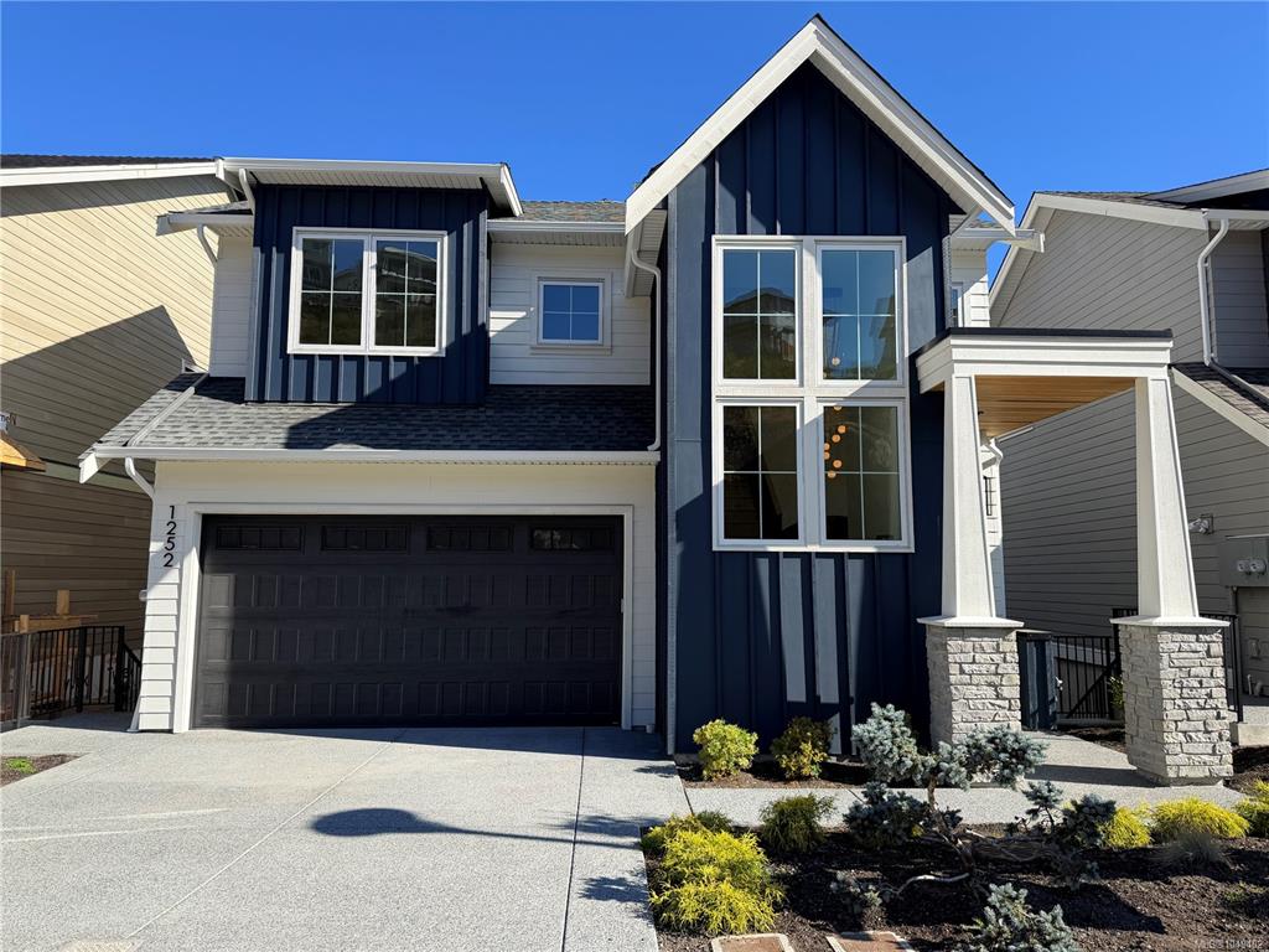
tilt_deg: +7.3
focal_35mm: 24
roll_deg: +0.1
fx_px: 880
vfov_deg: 56.8
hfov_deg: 71.6
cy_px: 476
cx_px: 634
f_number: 1.78
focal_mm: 6.76
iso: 80
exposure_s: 1/2703
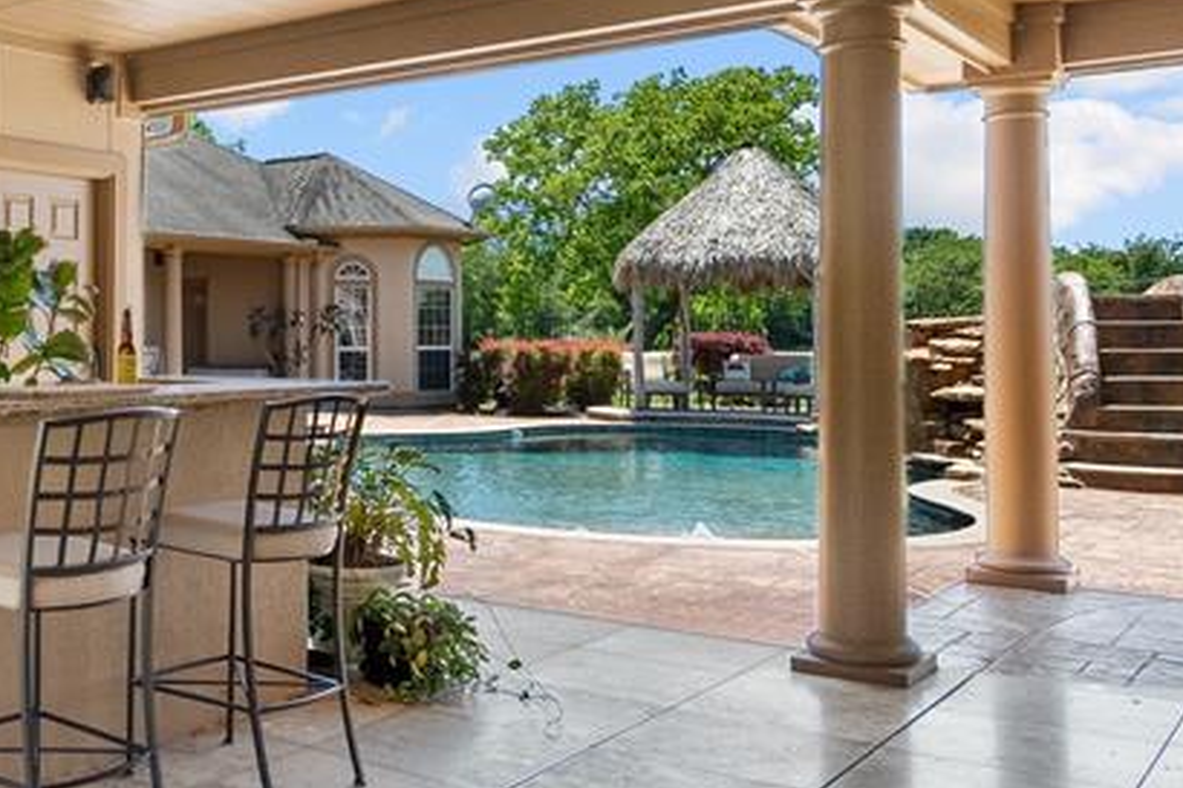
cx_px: 58
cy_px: 302
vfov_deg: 33.2
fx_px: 1314
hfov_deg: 43.1
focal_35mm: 40
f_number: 8
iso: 1250
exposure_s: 1/200
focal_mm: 16
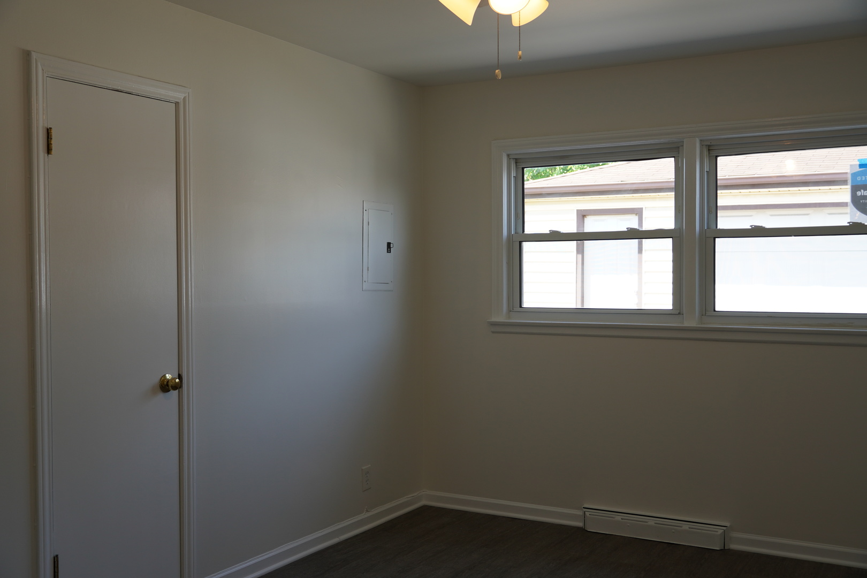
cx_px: 434
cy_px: 289
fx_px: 975
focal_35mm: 40
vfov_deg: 33.0
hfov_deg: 47.9
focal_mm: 27
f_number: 4.5
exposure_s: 1/60
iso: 100
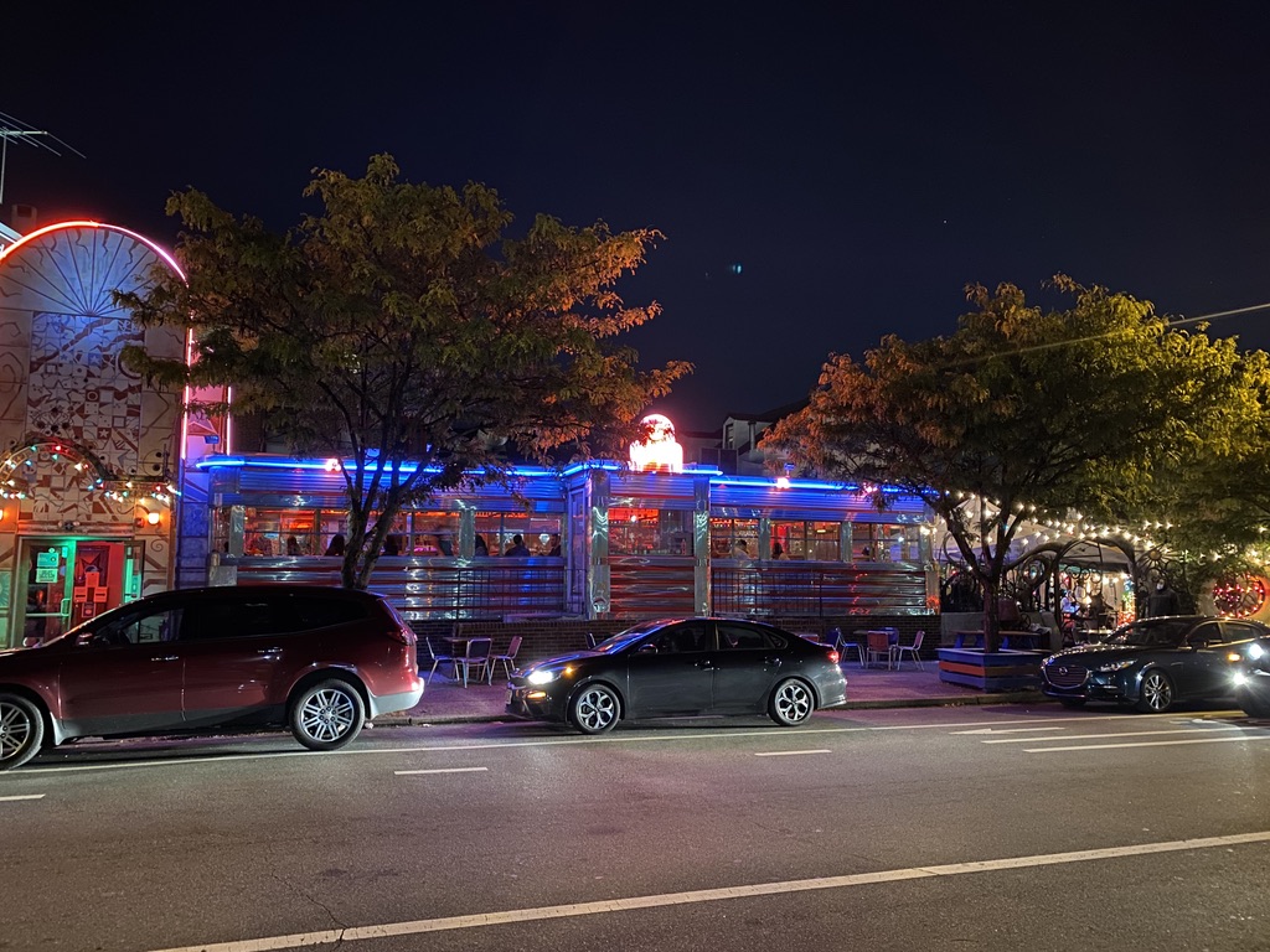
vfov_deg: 53.1
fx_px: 954
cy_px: 476
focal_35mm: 26
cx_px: 635
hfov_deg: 67.3
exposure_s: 1/8
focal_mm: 4.25
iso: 500
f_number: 1.8
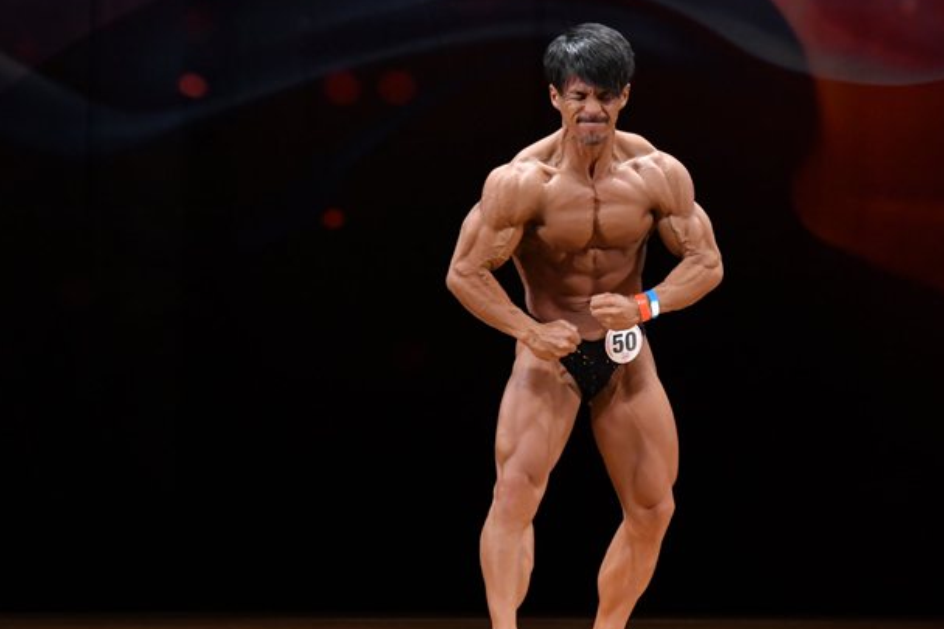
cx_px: 566
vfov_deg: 4.0
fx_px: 9017
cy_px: 308
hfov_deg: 6.0
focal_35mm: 344
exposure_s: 1/400
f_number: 5.6
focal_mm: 180
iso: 3200
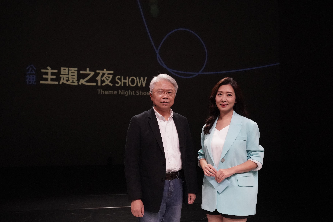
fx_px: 287
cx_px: 166
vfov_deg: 42.3
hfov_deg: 60.3
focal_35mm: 31
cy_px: 111
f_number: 11
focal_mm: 31
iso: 12800
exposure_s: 1/125
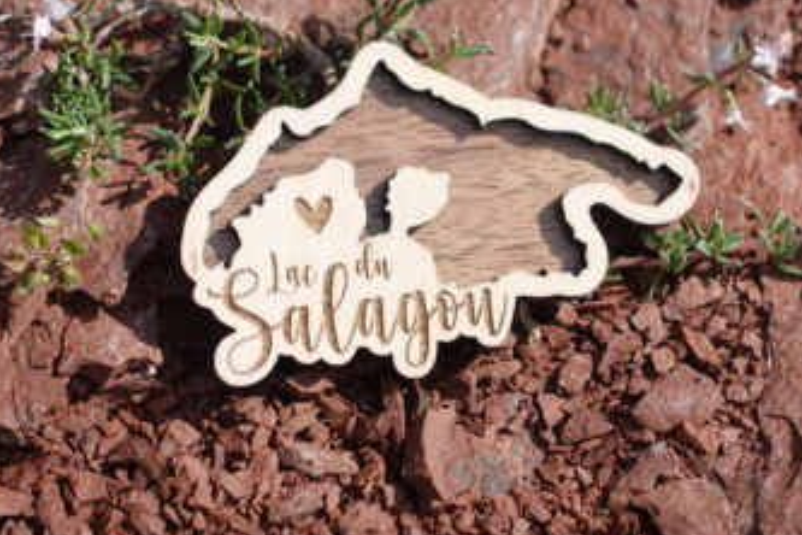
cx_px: 426
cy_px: 130
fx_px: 2807
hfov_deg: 16.3
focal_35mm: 126
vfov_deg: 10.9
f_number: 4
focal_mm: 25.7
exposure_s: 1/160
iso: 125
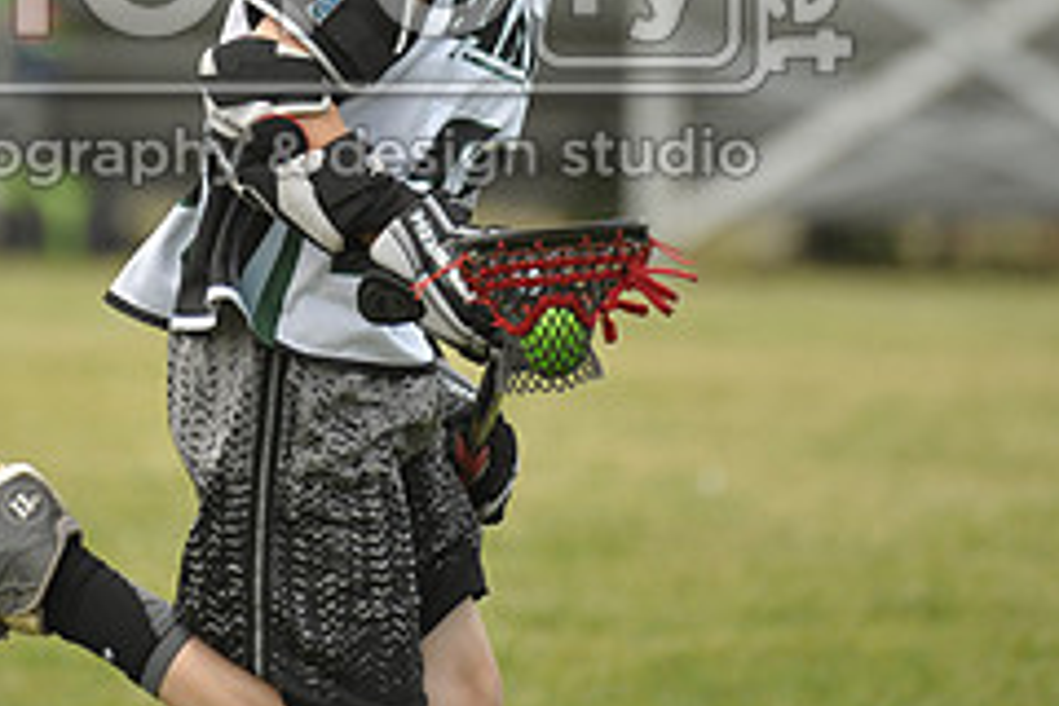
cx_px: 282
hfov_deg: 2.8
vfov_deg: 1.9
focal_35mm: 724
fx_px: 21296
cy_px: -9
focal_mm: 300
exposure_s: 1/2000
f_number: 4
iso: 800
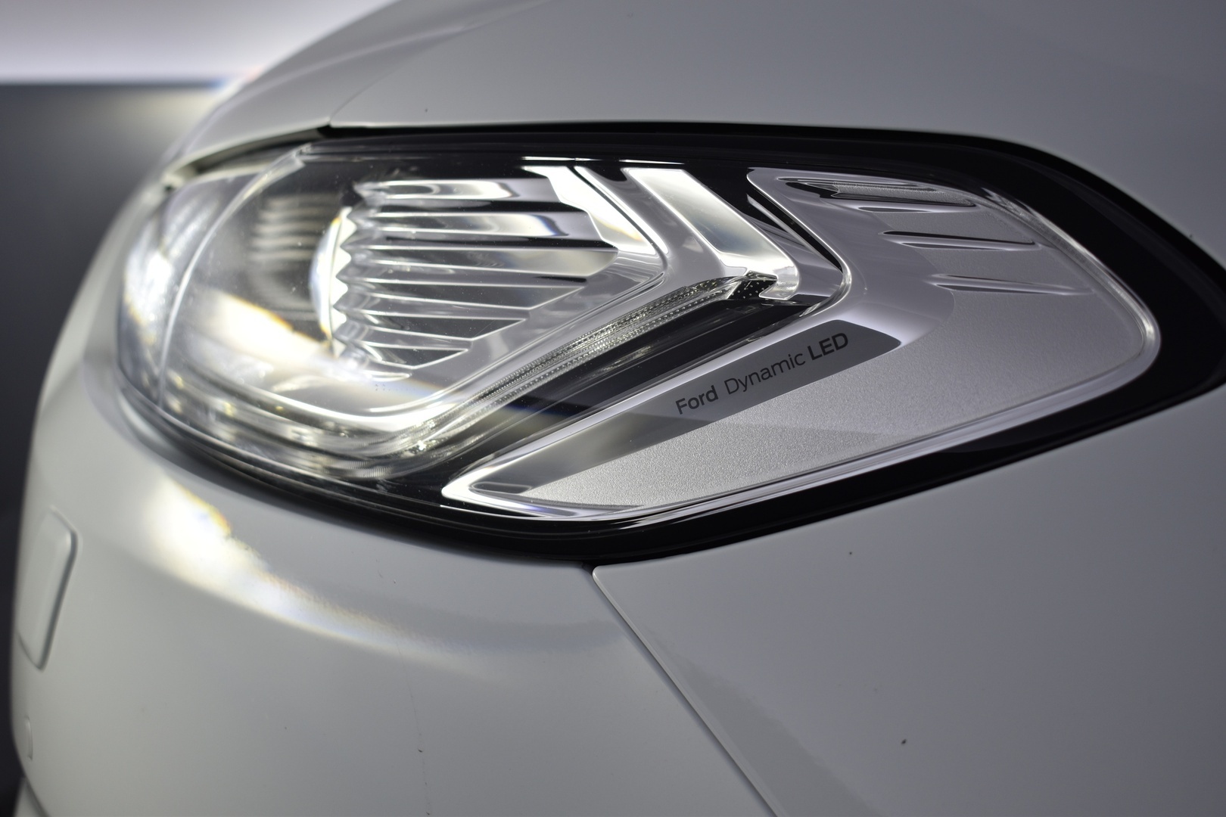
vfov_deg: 25.8
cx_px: 613
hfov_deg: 37.9
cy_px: 408
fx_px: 1788
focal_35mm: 52
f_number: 4.5
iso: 180
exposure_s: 1/60
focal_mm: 35
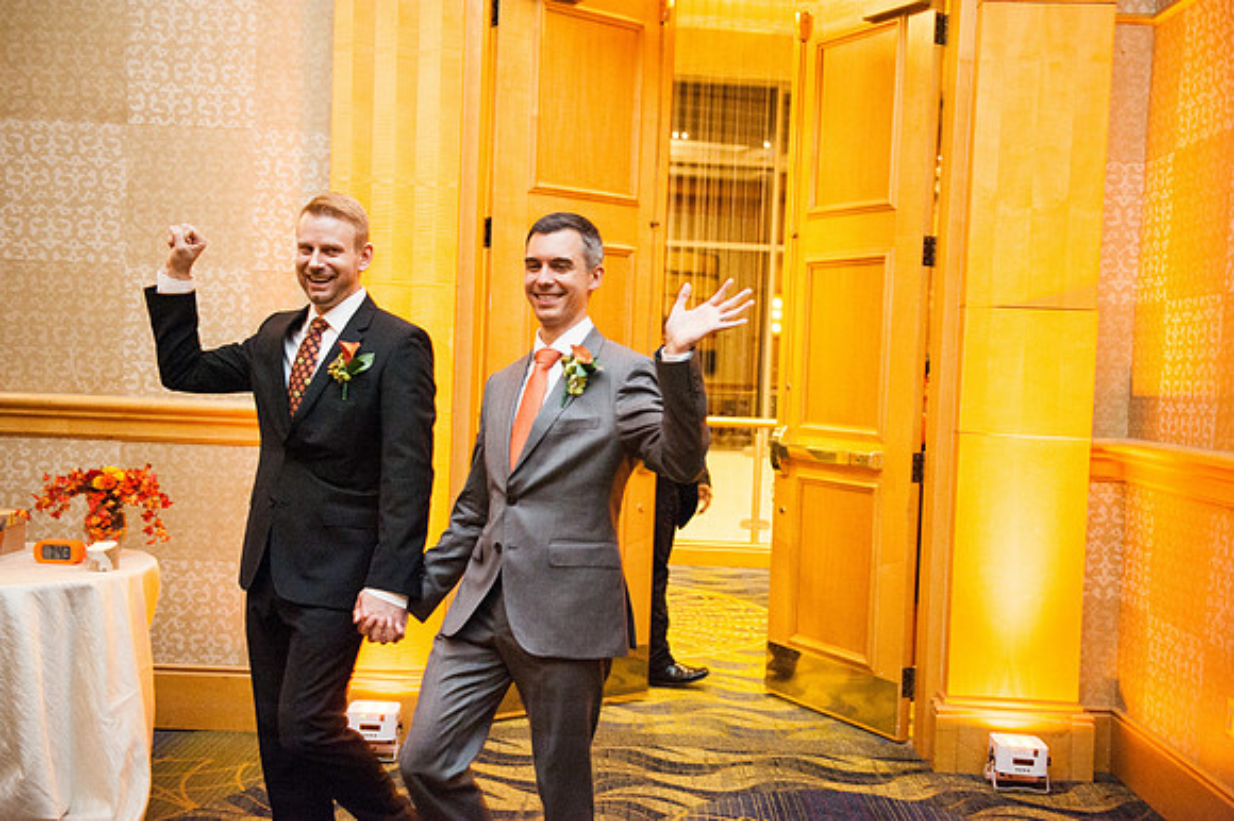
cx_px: 617
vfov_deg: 33.4
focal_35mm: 40
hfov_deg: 48.5
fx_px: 1370
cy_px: 410
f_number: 2.8
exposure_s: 1/60
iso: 1000
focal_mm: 40
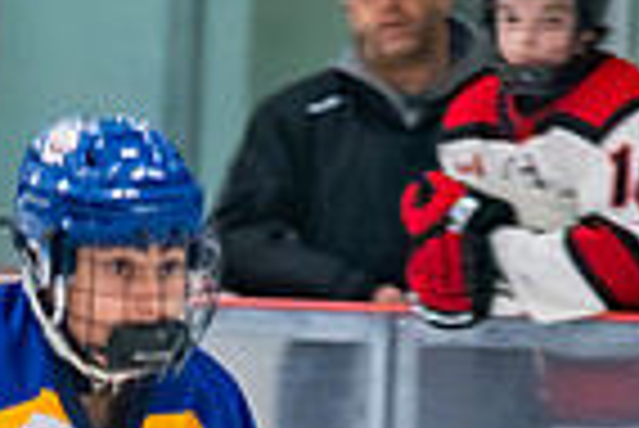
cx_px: 186
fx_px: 20842
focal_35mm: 1173
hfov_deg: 1.8
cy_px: 761
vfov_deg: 1.2
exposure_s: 1/640
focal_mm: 150
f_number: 2.8
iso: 1600
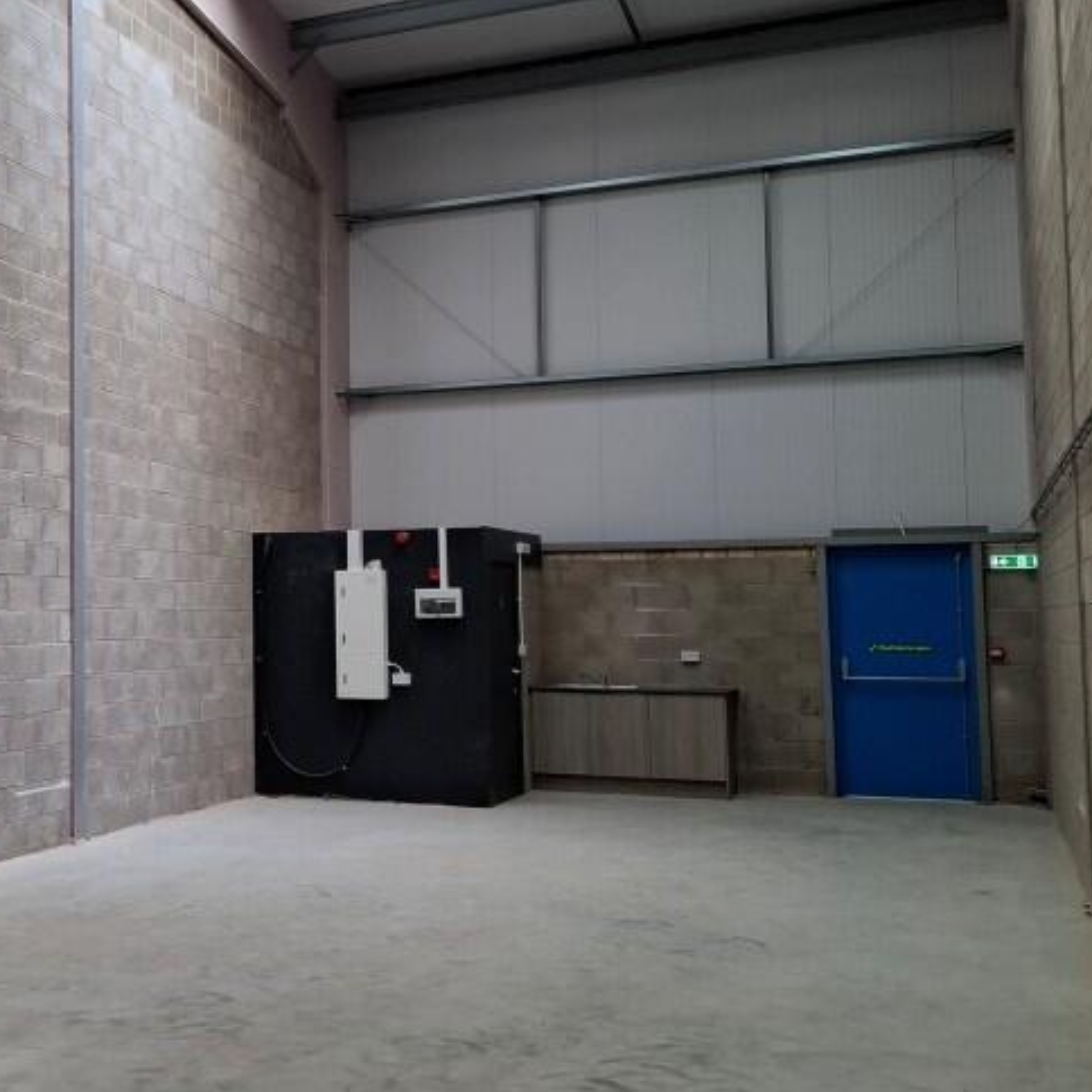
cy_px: 485
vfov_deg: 39.1
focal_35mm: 43
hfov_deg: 37.5
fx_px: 1535
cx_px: 187
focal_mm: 5.54
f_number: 1.8
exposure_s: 1/291
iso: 50
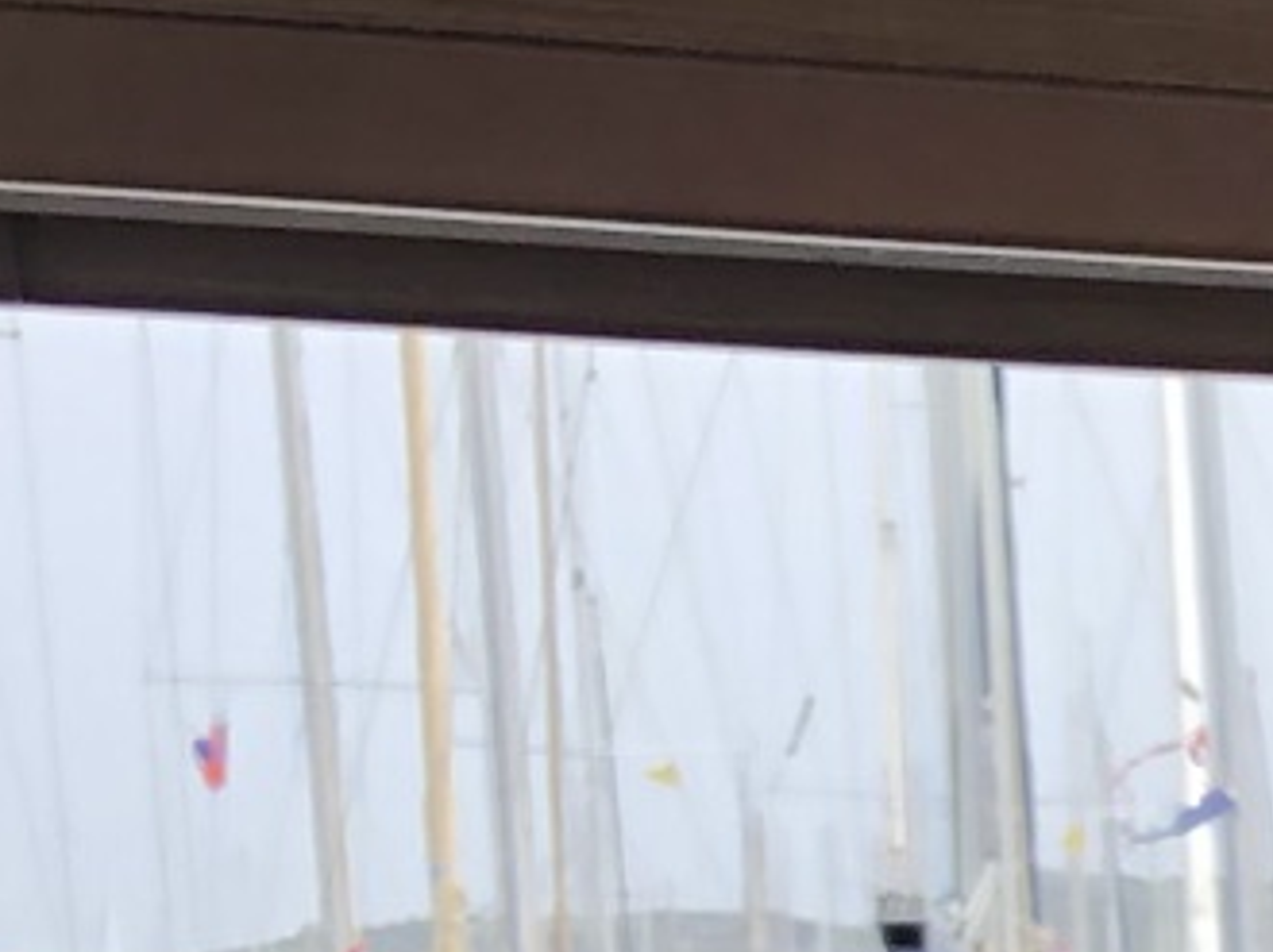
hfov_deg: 9.4
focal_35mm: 174
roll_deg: -0.6
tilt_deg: -10.0
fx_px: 6394
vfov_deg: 7.9
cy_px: 2343
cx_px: 3541
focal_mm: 3.99
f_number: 1.8
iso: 20
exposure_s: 1/120
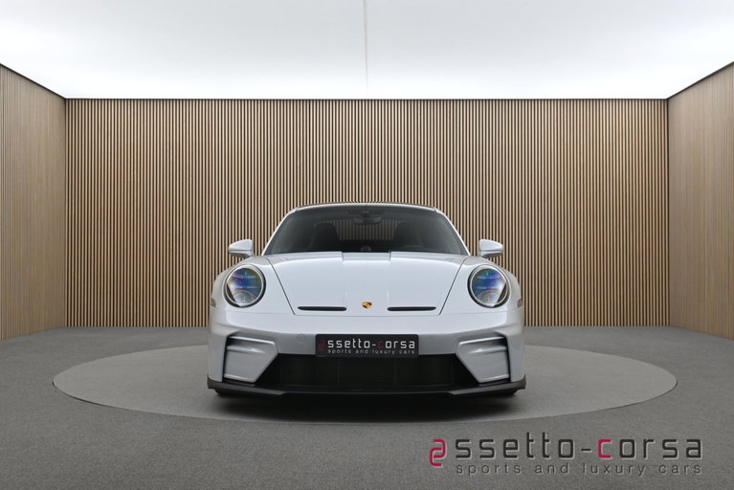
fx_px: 811
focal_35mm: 40
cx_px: 367
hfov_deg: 48.7
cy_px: 245
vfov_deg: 33.6
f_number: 4.5
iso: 360
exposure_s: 1/40
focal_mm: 26.5
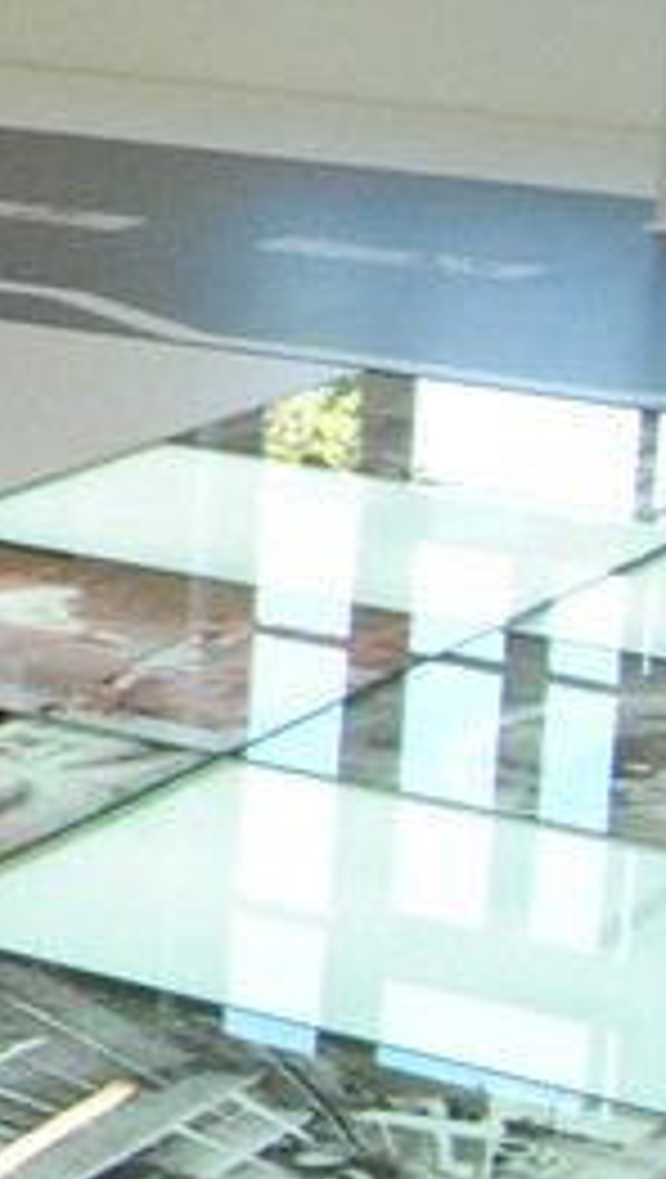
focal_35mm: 129
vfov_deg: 16.3
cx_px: -1564
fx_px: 4037
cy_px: 36
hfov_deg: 7.7
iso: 1600
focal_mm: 18
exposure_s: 1/320
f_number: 6.3
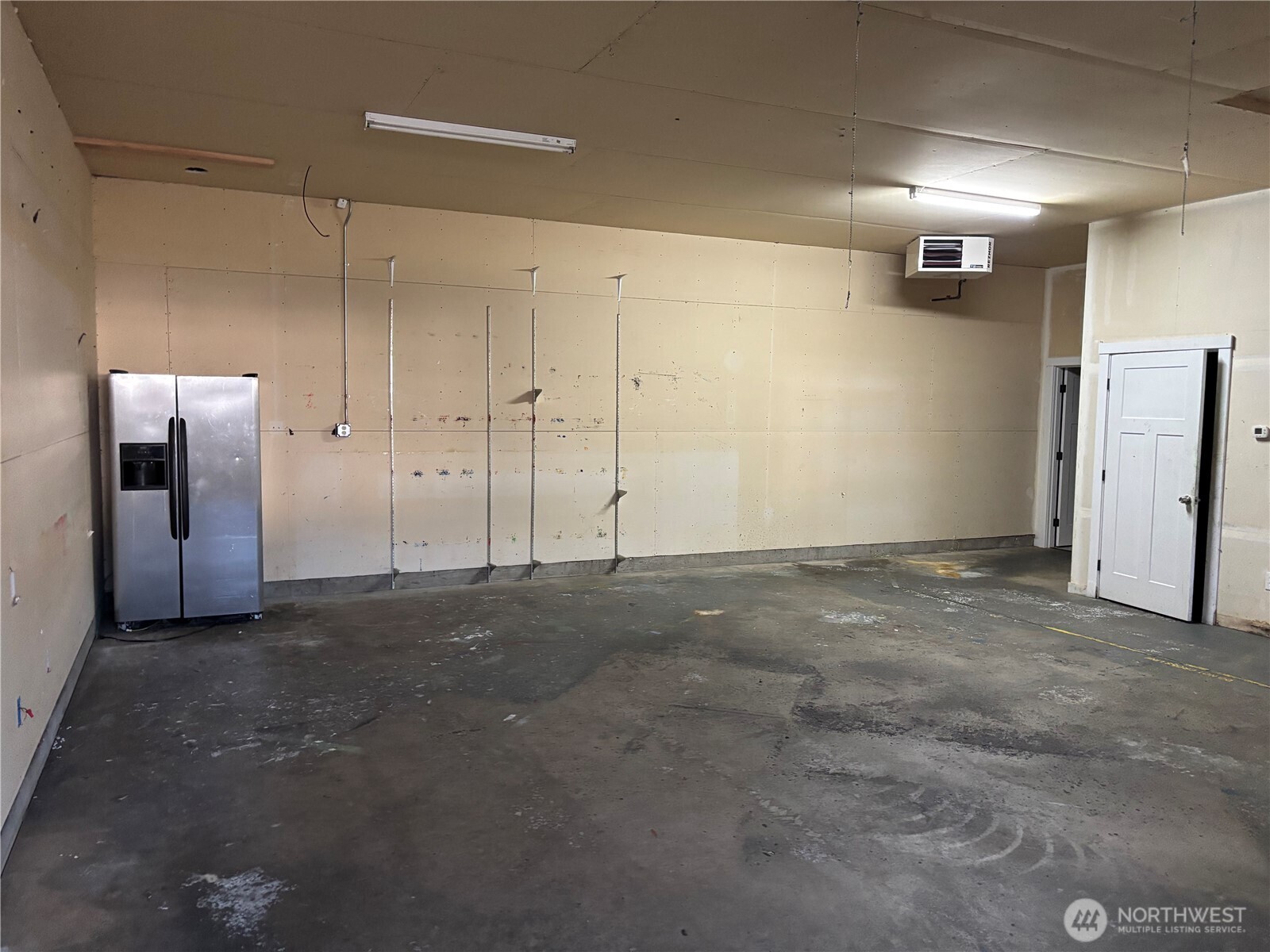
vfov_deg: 53.1
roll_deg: -0.5
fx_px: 954
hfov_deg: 67.3
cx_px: 635
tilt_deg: -5.2
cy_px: 476
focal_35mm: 26
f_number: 1.6
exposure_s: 1/60
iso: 500
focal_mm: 5.96
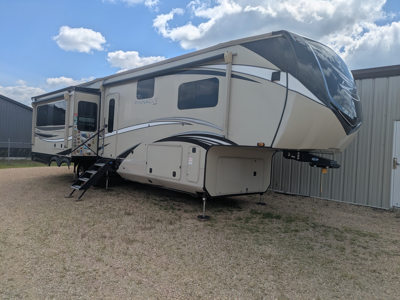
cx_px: 200
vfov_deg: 54.9
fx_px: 289
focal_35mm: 25
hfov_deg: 69.4
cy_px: 150
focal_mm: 5.43
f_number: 1.89
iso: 46
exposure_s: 1/3559
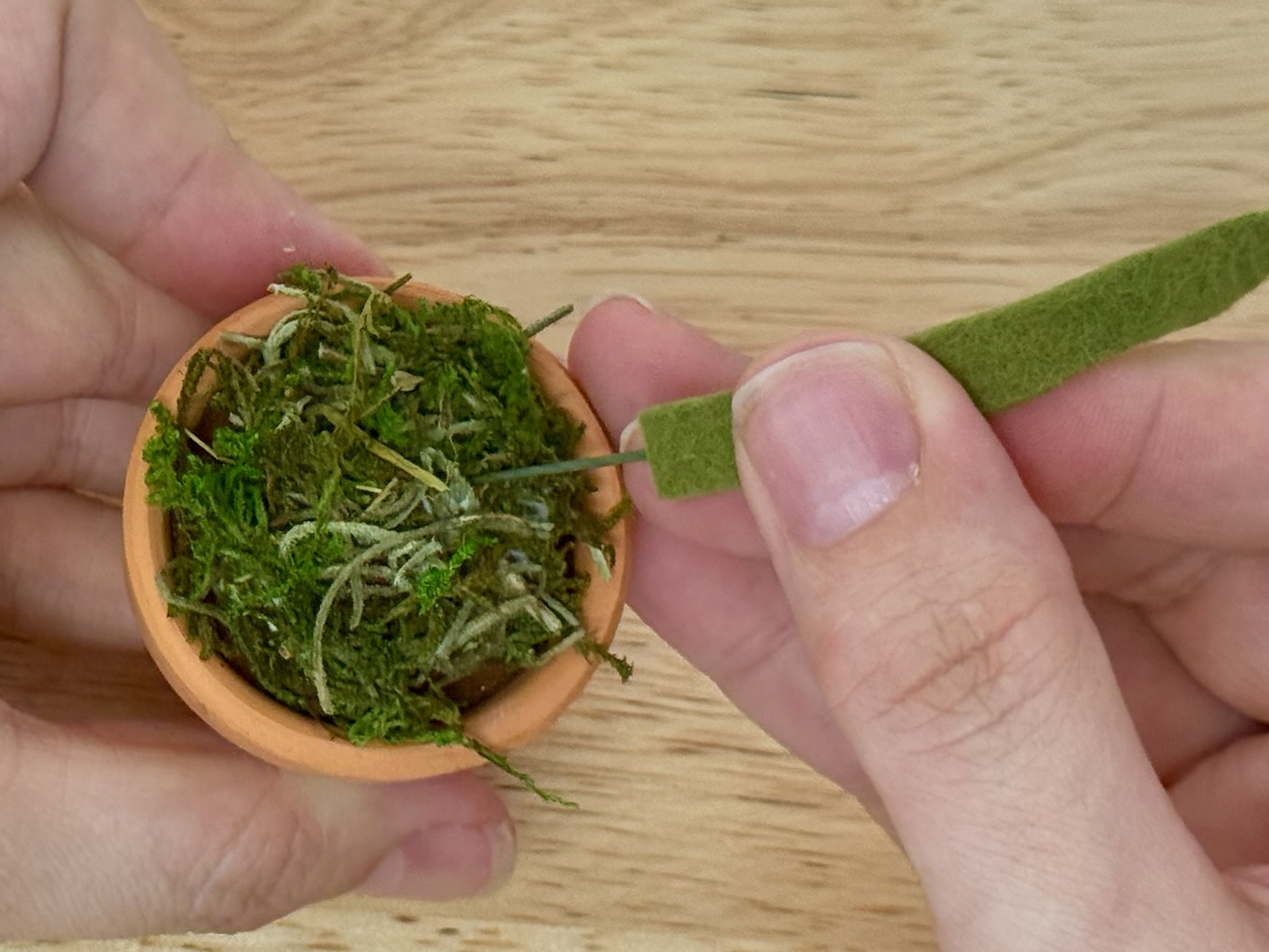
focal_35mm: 73
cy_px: 526
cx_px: 429
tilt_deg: -71.2
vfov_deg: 20.2
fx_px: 2676
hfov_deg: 26.5
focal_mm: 6.76
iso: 125
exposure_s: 1/120
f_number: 1.78
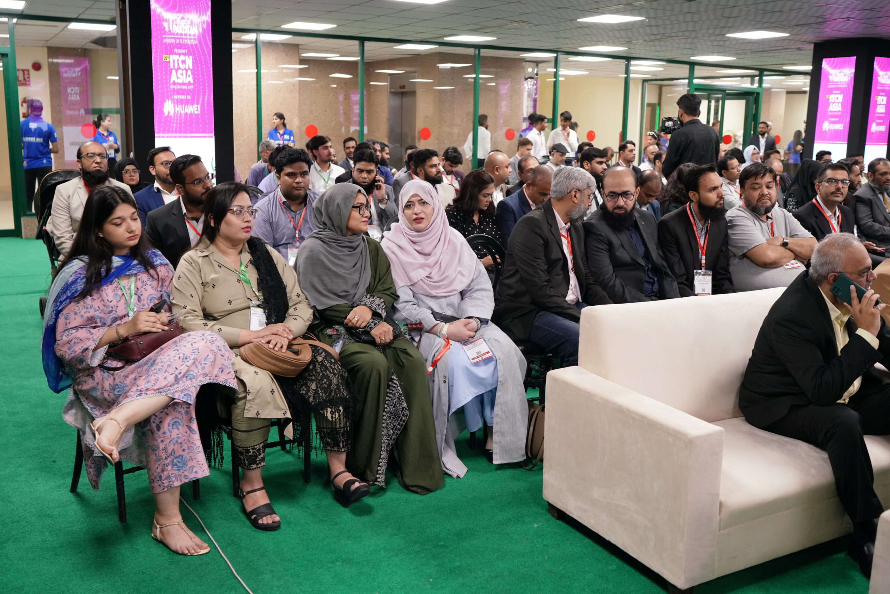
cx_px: 445
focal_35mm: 35
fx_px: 865
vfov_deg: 37.9
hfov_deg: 54.4
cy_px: 297
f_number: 3.5
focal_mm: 35
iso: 2500
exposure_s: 1/160
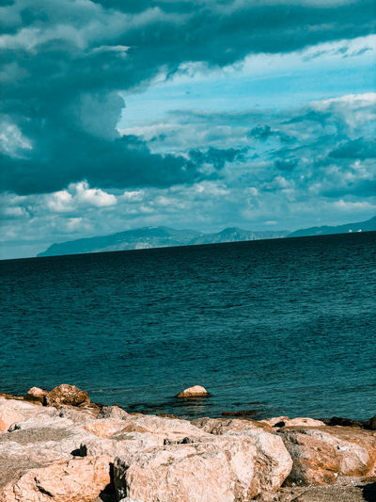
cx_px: 188
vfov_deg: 19.6
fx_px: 1448
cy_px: 251
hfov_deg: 14.8
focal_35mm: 100
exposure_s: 1/850
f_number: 2.8
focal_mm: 16.89
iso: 20
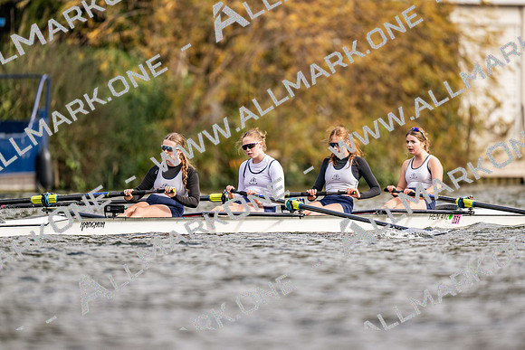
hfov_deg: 3.4
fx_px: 8756
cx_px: 262
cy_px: 175
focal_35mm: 600
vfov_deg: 2.3
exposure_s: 1/2500
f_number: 4
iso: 360
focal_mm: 600
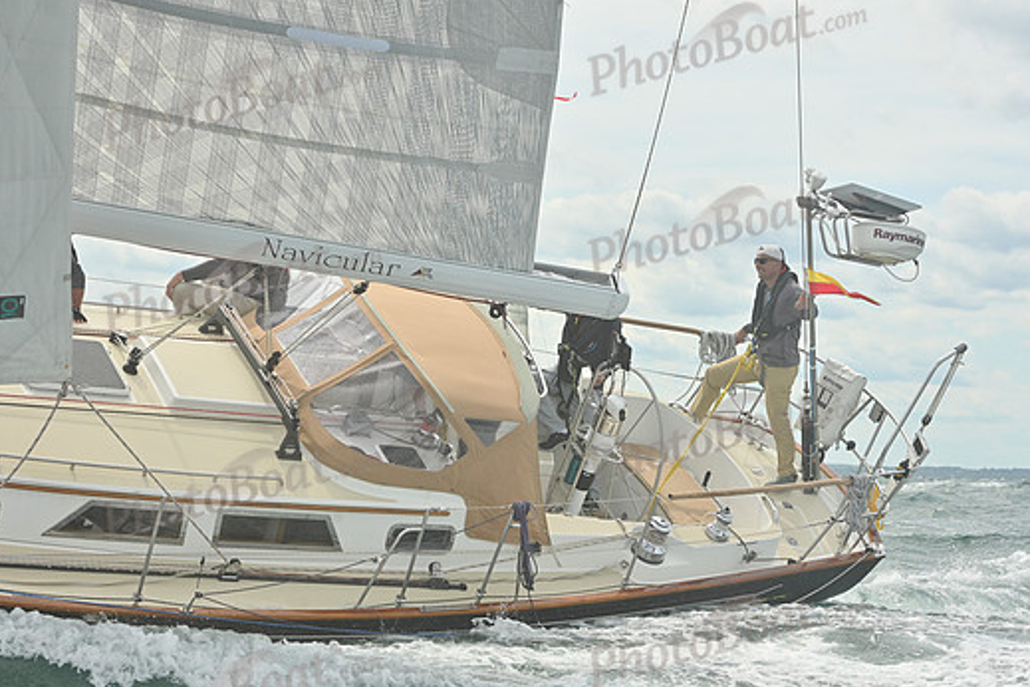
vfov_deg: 14.4
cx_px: 486
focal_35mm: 95
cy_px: 358
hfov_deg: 21.5
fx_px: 2718
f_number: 10
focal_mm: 85
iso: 320
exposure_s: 1/1250
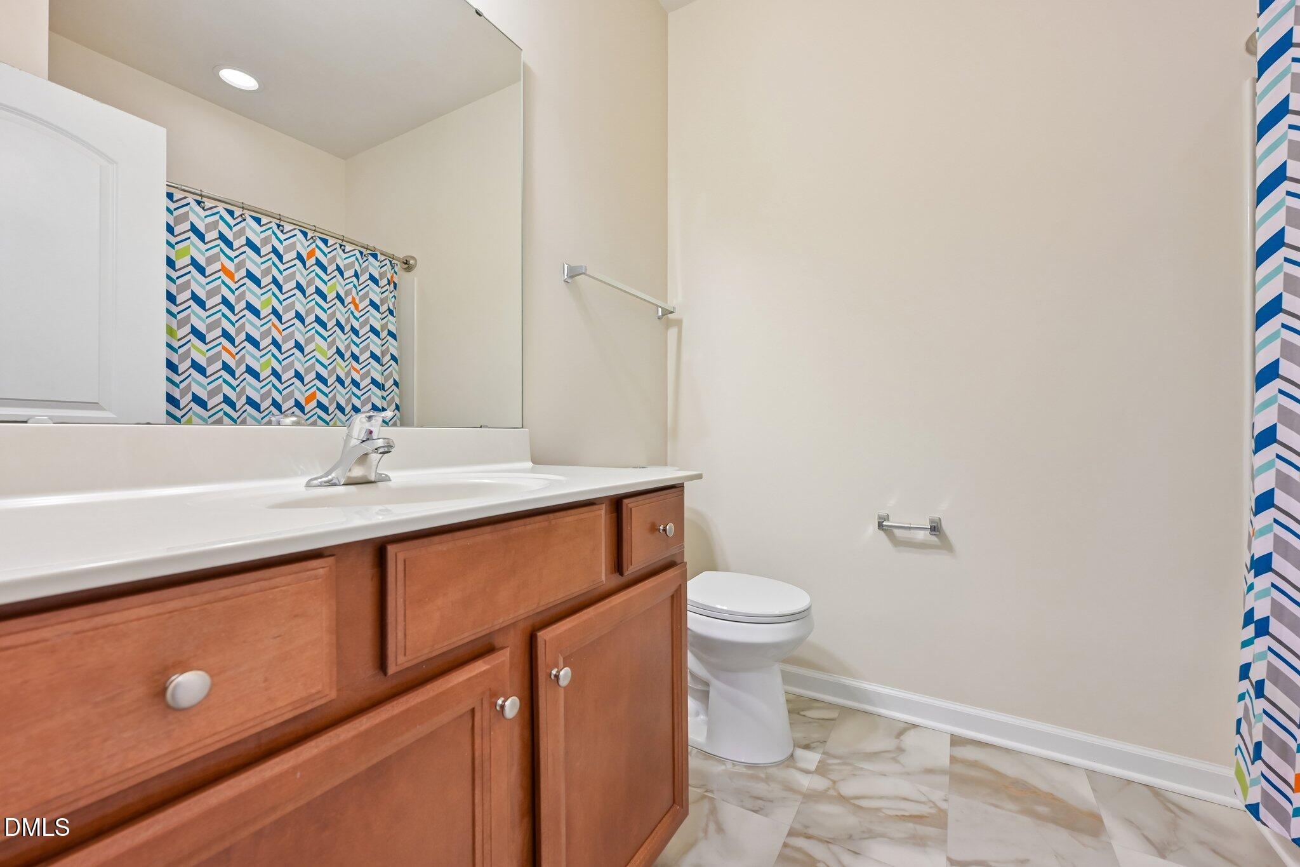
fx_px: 505
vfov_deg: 81.2
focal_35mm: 14
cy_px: 434
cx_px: 650
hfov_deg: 104.3
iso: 400
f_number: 8
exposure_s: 1/15
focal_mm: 14
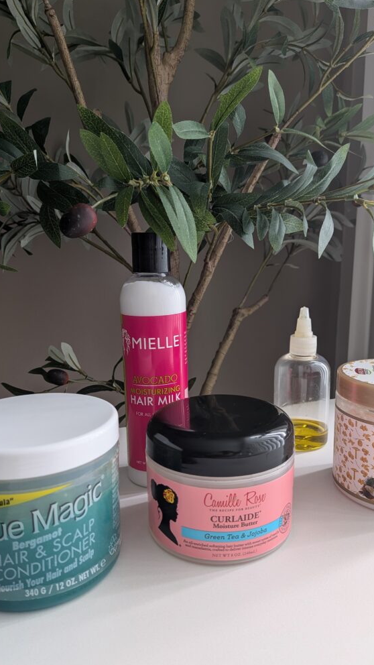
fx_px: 476
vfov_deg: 69.9
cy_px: 337
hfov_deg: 42.8
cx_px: 216
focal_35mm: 27
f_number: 1.7
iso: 34
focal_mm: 4.53
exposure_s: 1/40
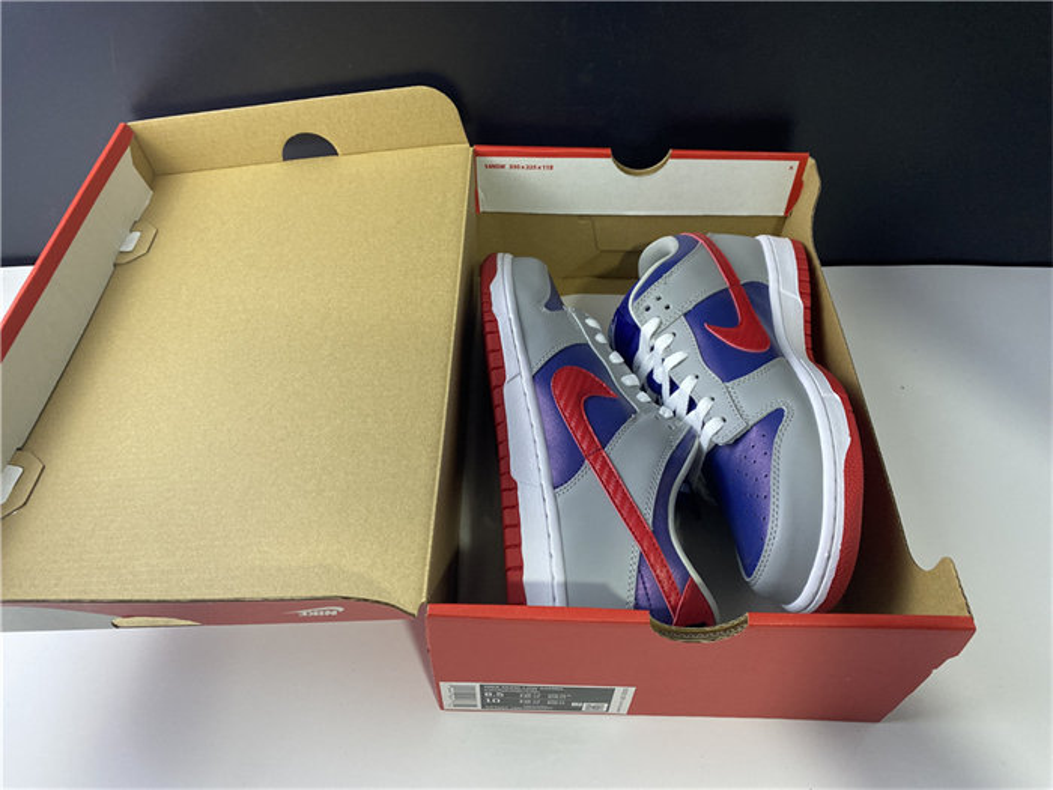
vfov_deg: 53.1
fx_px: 791
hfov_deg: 67.3
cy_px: 395
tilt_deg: -47.7
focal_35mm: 26
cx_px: 526
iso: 160
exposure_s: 1/60
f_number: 1.8
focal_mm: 4.25
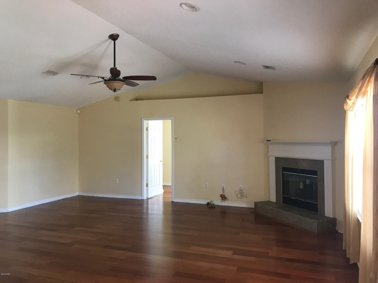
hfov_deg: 63.4
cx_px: 189
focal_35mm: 28
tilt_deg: +0.7
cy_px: 142
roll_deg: -0.1
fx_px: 306
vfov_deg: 49.7
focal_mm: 3.99
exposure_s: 1/17
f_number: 1.8
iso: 40
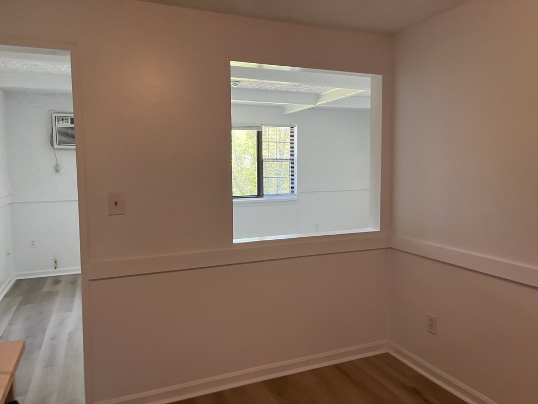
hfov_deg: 67.3
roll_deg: +1.4
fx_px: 404
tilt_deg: -5.4
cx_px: 269
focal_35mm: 26
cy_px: 202
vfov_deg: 53.1
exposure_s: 1/60
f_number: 1.6
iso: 80
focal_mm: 5.1
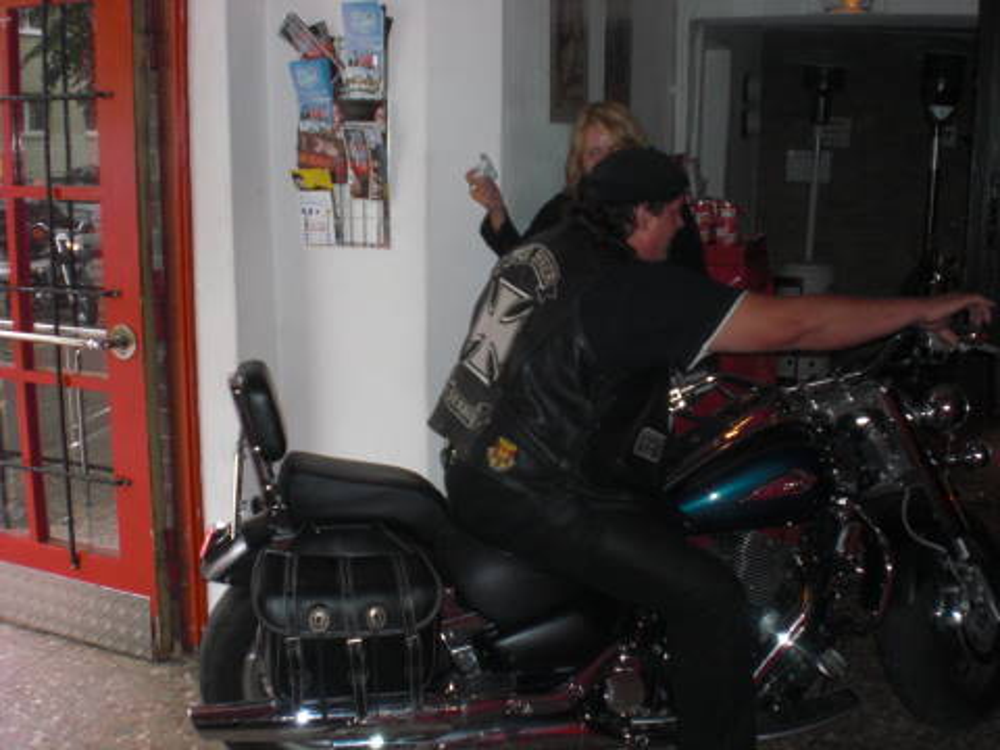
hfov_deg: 49.0
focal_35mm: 38
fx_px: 1098
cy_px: 375
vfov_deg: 37.7
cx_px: 500
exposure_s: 1/60
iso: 200
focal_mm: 6.3
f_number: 3.1
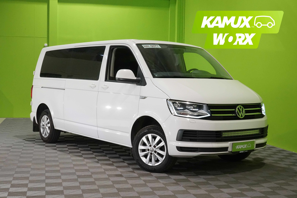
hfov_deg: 37.5
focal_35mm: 53
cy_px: 99
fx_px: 437
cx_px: 148
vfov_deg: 25.5
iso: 6400
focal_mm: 53
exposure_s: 1/80
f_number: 14
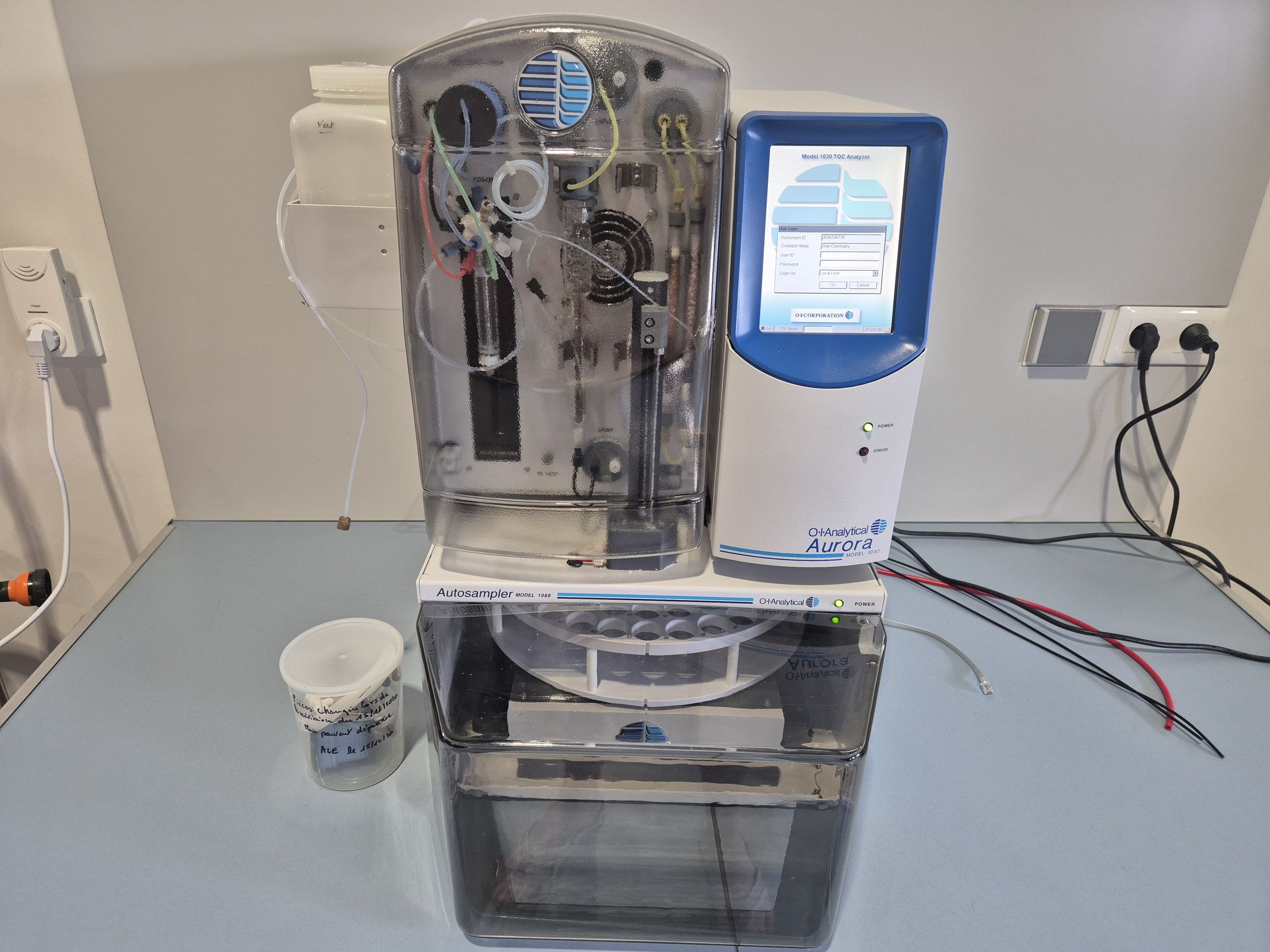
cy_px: 476
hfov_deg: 73.9
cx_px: 635
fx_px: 844
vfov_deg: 58.9
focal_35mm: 23
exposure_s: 1/100
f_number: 1.8
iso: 200
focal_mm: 5.4
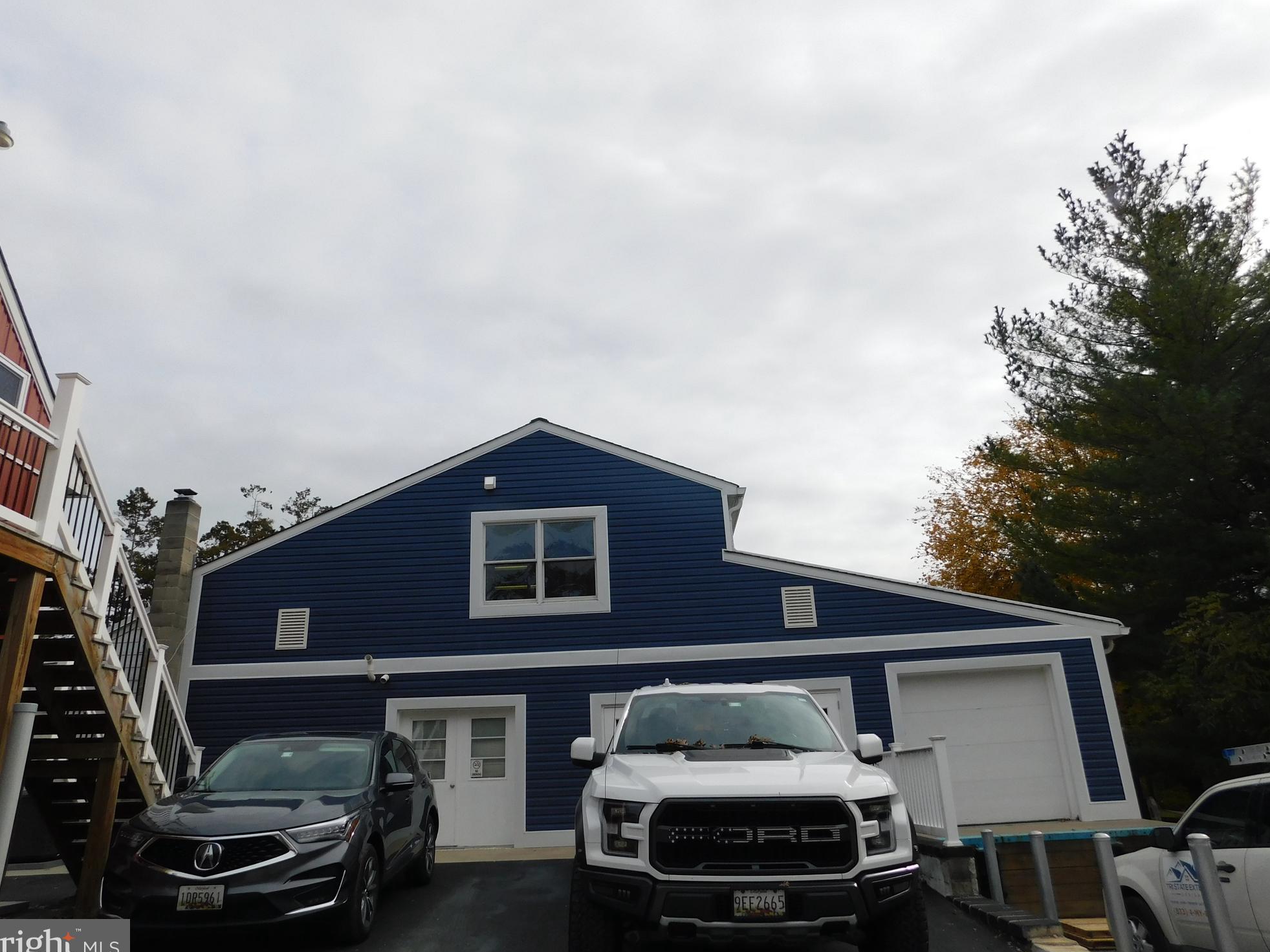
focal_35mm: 24
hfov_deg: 71.6
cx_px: 631
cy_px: 475
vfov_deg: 56.8
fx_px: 880
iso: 125
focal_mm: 4
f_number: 6
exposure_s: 1/500
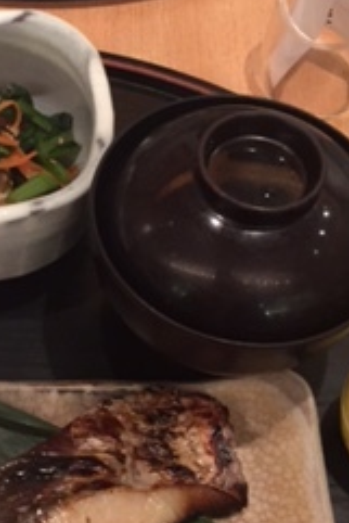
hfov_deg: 16.6
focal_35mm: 80
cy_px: 241
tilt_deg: -59.1
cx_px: -26
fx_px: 1162
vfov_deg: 25.3
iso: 200
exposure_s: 1/30
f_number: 2.2
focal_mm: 4.15
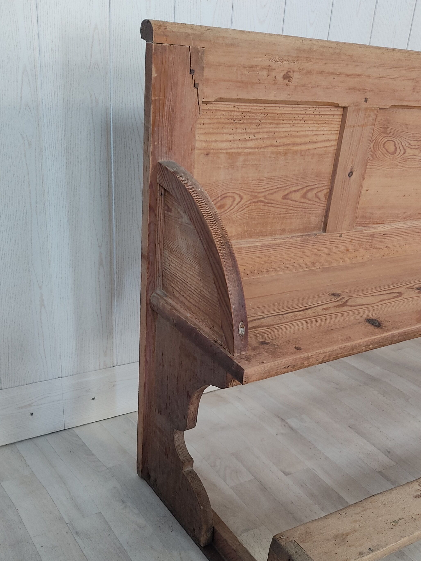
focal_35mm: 38
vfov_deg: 48.1
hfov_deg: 37.6
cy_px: 376
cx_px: 252
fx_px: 616
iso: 185
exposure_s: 1/33
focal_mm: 4.74
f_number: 1.79
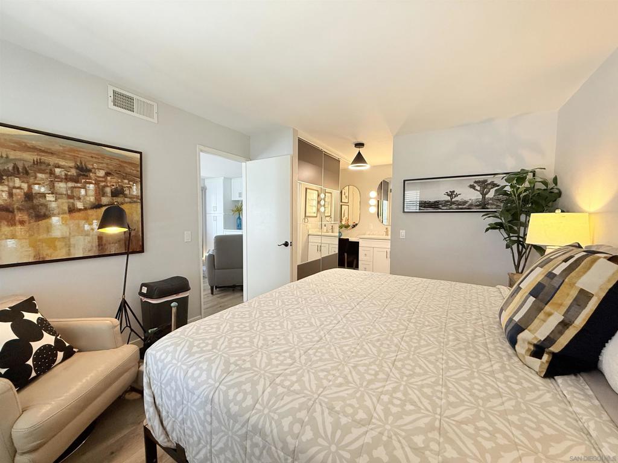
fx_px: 250
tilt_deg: -2.7
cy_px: 232
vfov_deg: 85.7
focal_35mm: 14
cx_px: 309
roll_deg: -0.6
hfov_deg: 102.1
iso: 250
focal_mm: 2.22
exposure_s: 1/120
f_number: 2.2
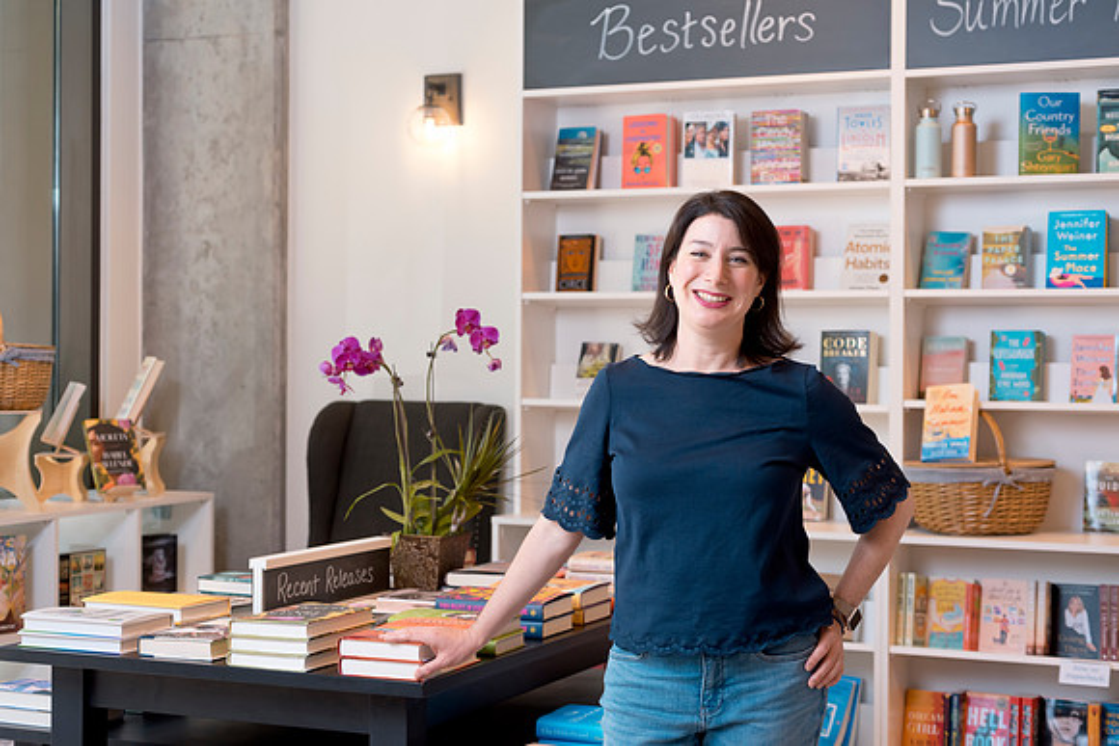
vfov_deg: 22.6
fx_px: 1865
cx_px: 560
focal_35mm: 60
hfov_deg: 33.4
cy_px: 373
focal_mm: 60
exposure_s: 1/125
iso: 400
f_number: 5
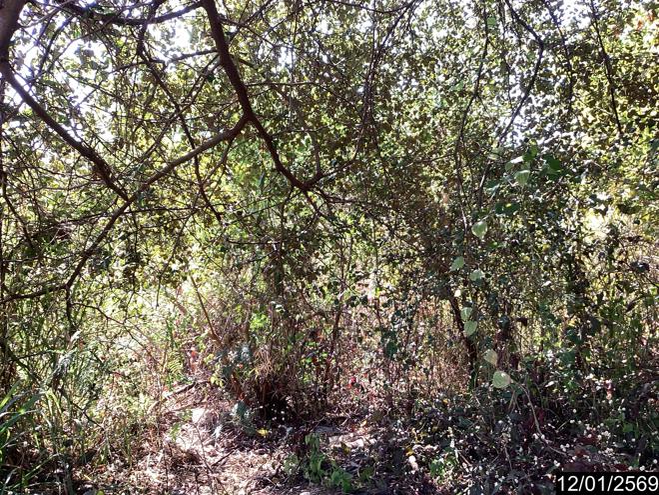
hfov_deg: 58.4
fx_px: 590
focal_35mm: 31
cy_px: 248
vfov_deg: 45.4
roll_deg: +0.3
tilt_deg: +3.2
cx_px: 330
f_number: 2.4
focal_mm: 3.3
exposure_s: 1/100
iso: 40
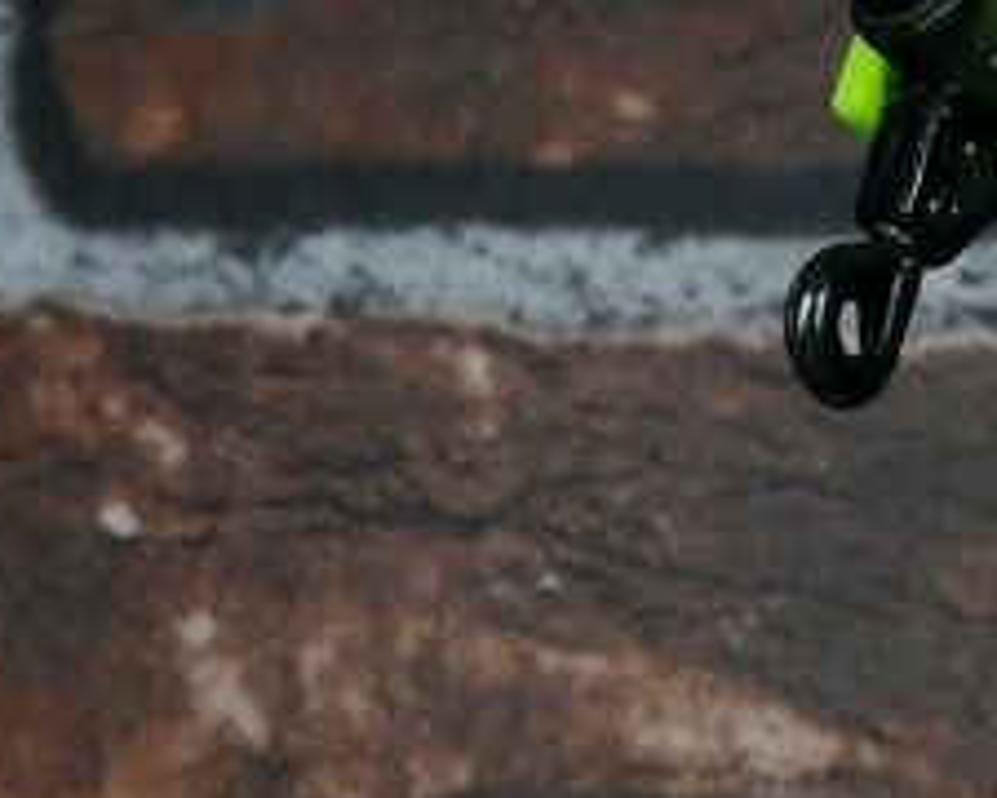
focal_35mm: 208
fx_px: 6138
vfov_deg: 7.4
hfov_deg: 8.9
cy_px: 975
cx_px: 1706
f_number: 1.8
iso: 50
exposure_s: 1/105
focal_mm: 3.62
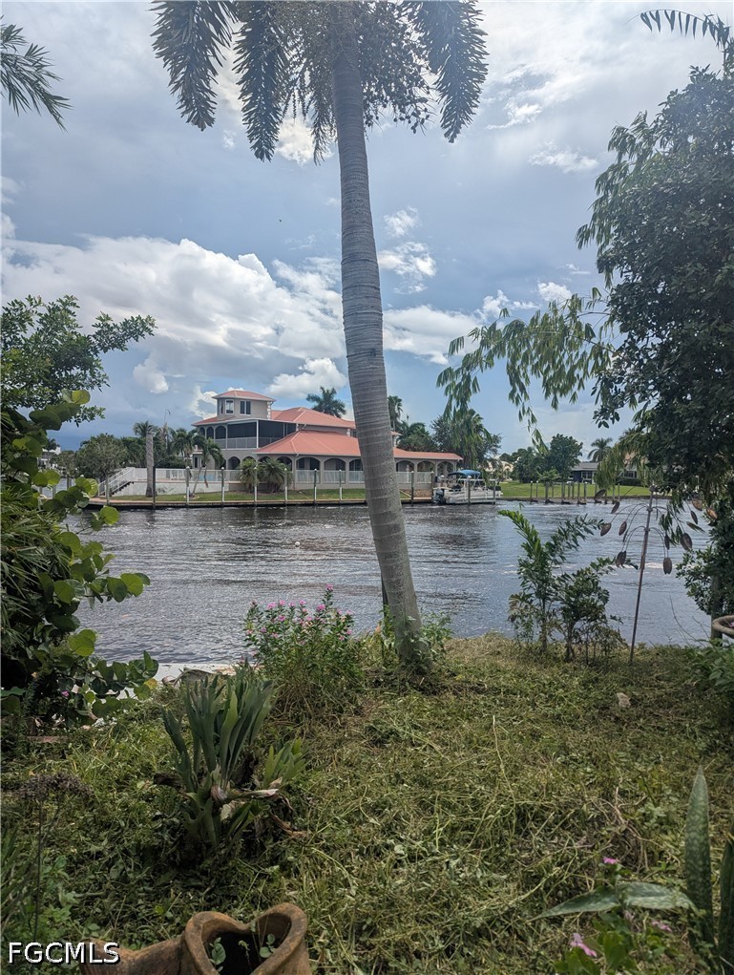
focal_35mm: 24
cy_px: 488
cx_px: 367
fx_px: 677
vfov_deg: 71.5
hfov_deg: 56.9
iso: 34
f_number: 1.85
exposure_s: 1/4049
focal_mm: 6.81
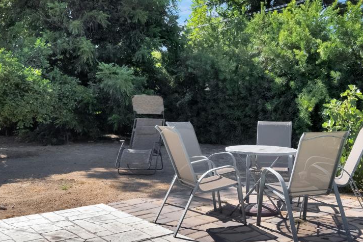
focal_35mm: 41
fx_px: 414
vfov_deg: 32.5
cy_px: 107
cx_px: 233
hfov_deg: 46.8
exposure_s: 1/1000
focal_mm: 13
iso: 400
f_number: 8
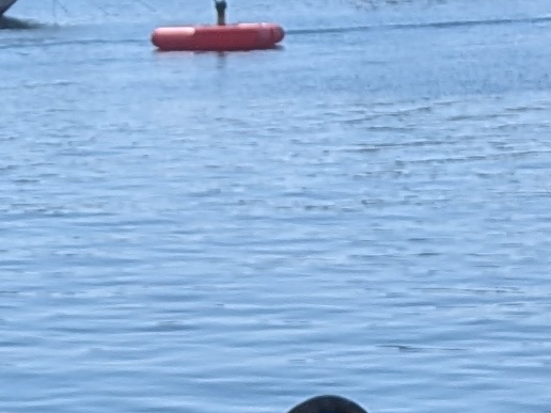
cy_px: 348
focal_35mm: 186
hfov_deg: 10.3
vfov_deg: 8.0
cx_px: -273
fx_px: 2961
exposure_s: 1/2381
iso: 30
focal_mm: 4.53
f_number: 1.7
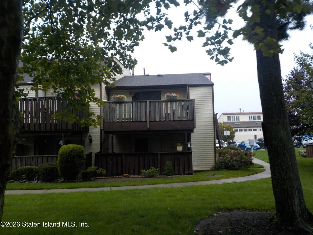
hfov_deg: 60.0
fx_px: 271
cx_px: 156
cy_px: 118
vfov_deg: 46.8
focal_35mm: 30
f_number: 3.3
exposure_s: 1/40
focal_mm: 4.1
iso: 125
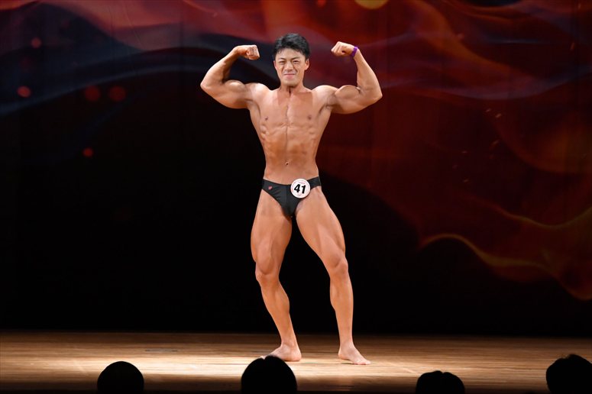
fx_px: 3945
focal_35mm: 240
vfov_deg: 5.7
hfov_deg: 8.6
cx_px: 296
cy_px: 197
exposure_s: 1/400
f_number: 5.6
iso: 4000
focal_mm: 160
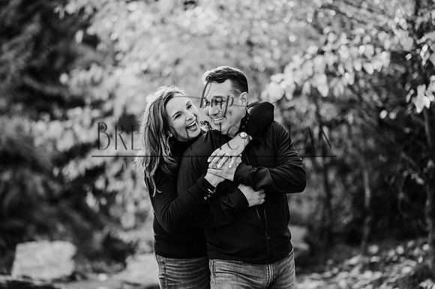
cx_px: 218
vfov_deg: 16.1
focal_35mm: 85
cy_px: 144
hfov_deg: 23.9
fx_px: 1026
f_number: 1.8
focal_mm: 85
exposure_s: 1/1000
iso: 500
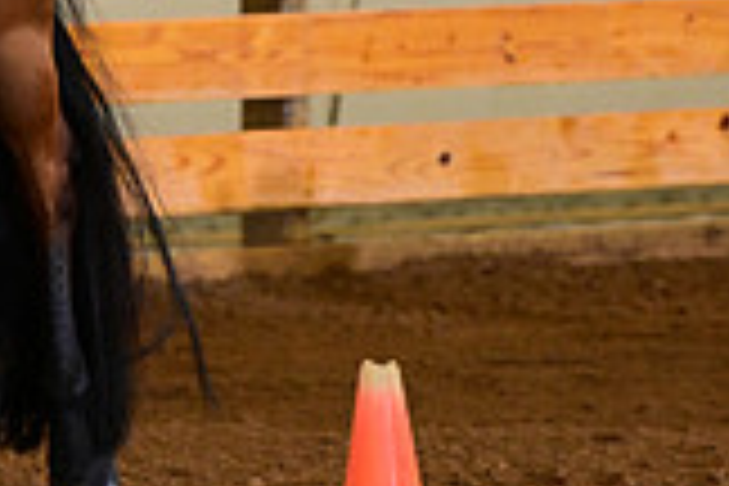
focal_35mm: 718
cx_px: -572
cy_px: -88
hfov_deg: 2.9
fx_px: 14538
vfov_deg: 1.9
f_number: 5.6
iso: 2500
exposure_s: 1/200
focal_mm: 200
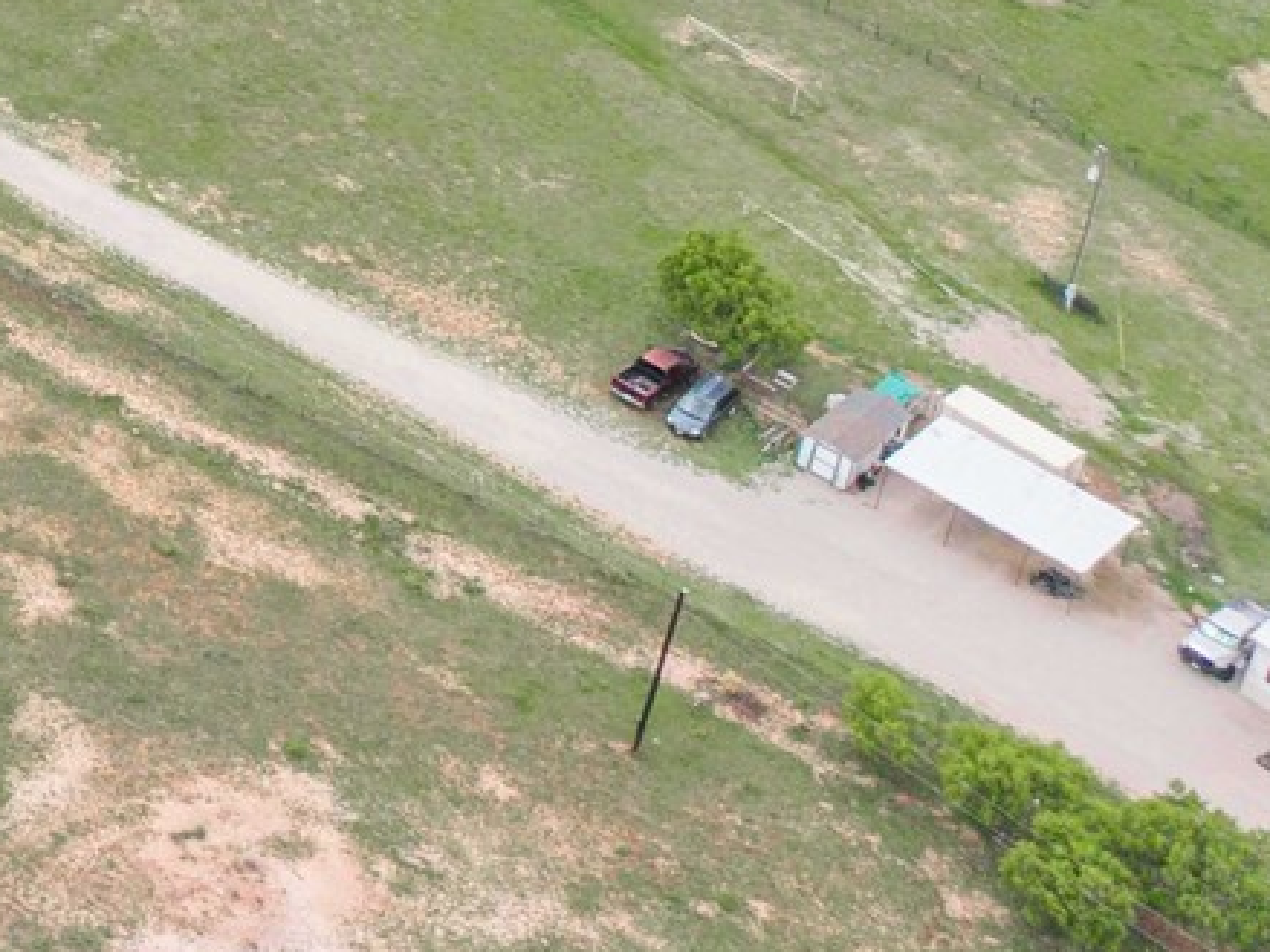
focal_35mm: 112
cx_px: -1611
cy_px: -1065
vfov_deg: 11.6
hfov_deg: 13.6
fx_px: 4108
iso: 170
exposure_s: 1/5000
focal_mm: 8.67
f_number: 1.8
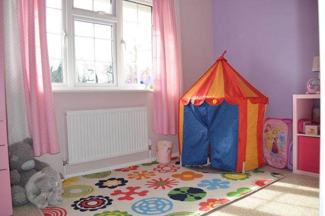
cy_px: 108
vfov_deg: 47.8
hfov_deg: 67.4
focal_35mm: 27
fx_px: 244
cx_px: 162
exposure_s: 1/125
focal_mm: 18
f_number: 4
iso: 280
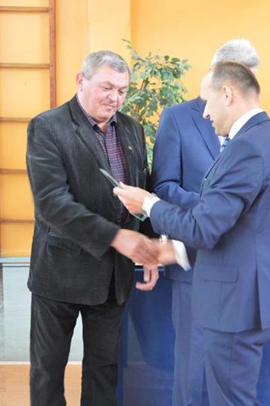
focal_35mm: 69
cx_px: 144
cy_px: 235
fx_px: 778
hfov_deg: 19.7
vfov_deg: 29.2
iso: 3200
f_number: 4.8
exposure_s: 1/20
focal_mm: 38
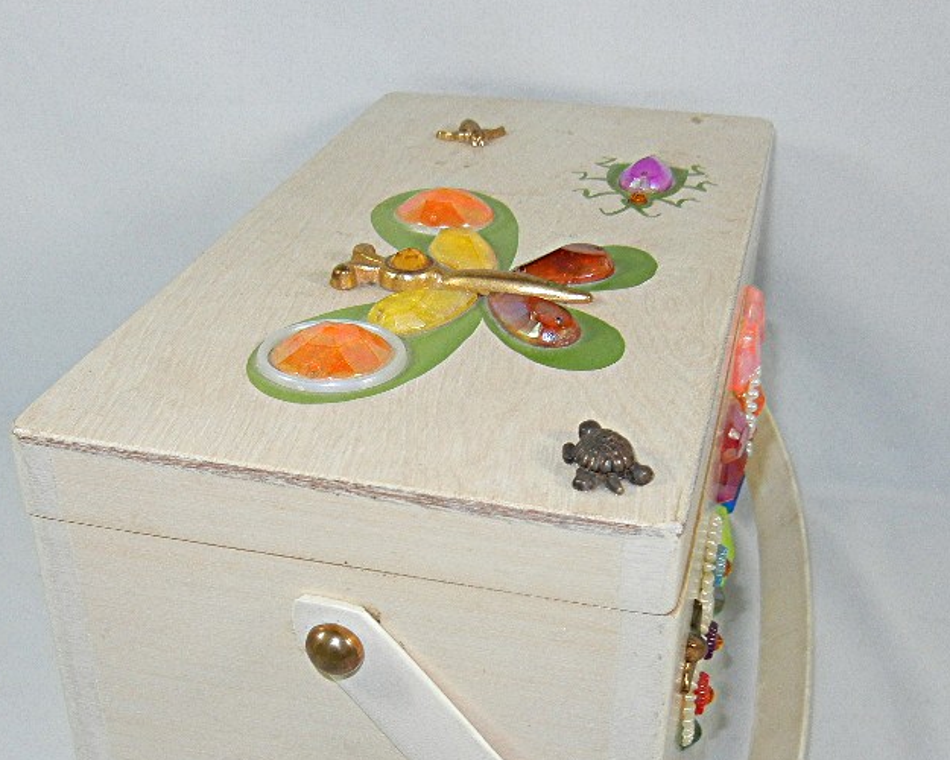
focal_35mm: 48
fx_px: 1350
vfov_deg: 31.1
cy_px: 524
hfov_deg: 38.8
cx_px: 470
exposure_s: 1/41.6
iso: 160
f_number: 3.5
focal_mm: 5.4
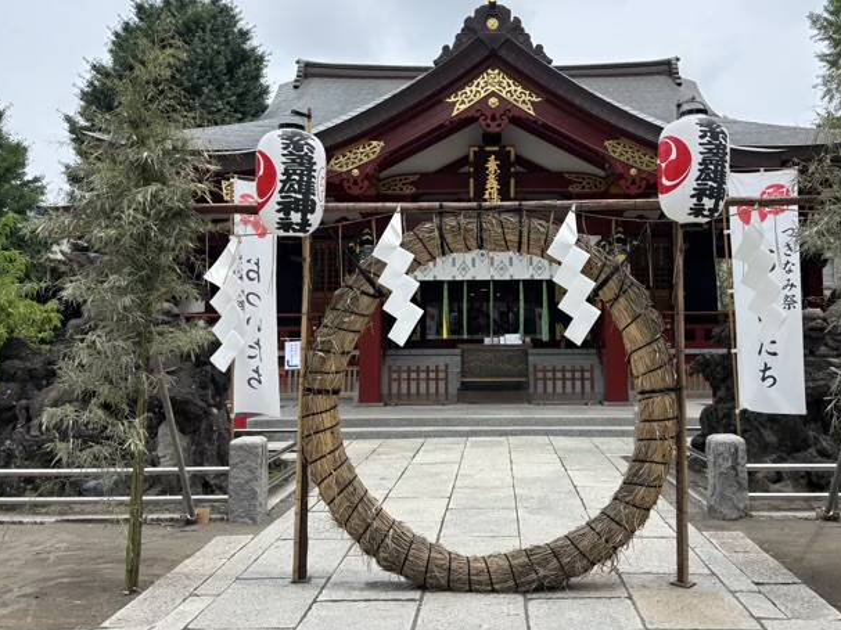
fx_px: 729
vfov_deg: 46.7
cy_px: 275
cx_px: 477
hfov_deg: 59.8
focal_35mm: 30
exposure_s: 1/2513
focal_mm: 5.96
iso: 50
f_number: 1.6
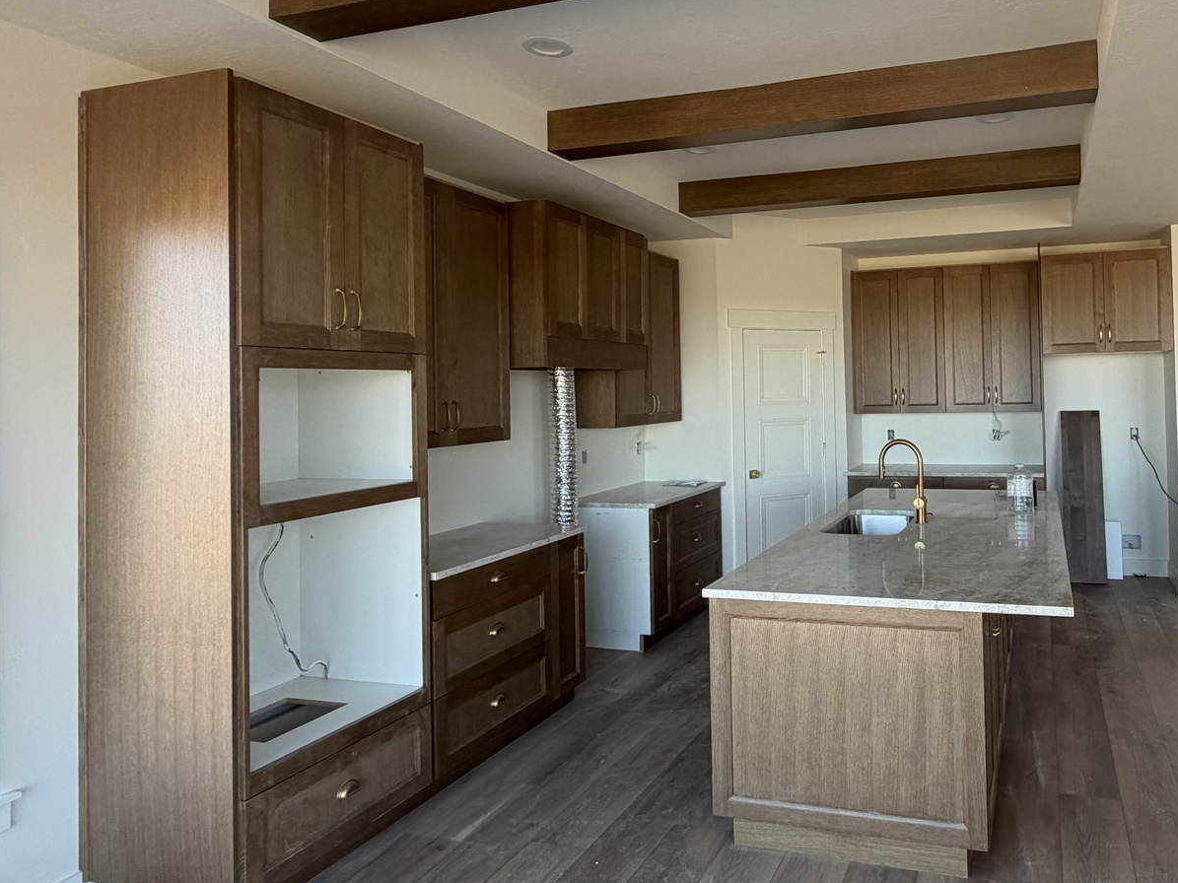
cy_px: 367
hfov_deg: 68.6
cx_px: 827
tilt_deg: +0.7
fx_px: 817
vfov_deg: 56.5
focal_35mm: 24
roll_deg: +2.2
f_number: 2.2
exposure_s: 1/121
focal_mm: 2.22
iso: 100
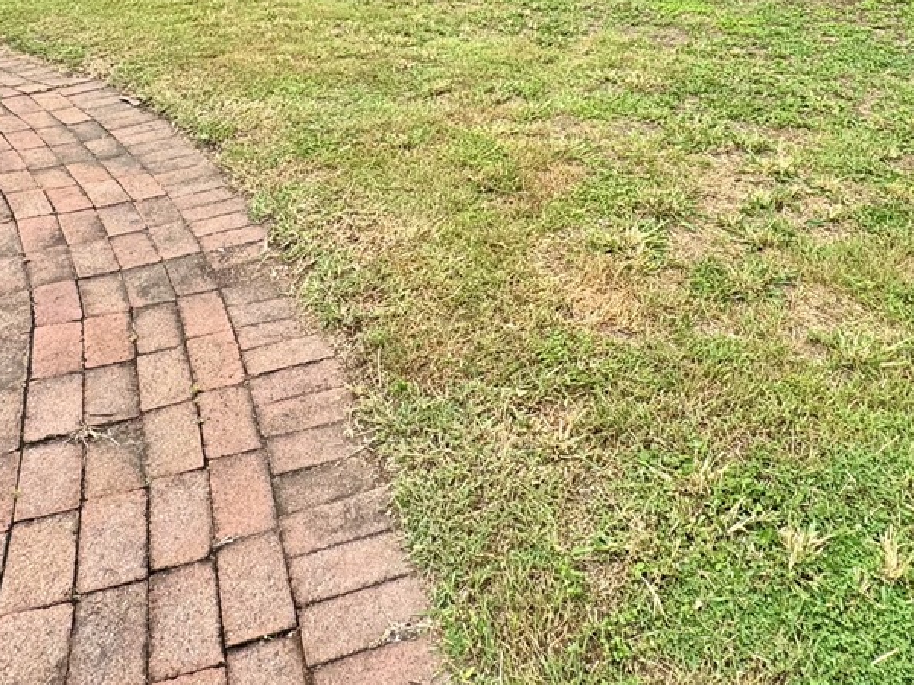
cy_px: -161
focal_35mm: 35
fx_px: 924
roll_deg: +3.6
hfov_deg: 52.4
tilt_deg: -3.5
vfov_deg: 32.6
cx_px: 536
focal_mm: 2.22
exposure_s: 1/243
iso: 40
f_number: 2.2
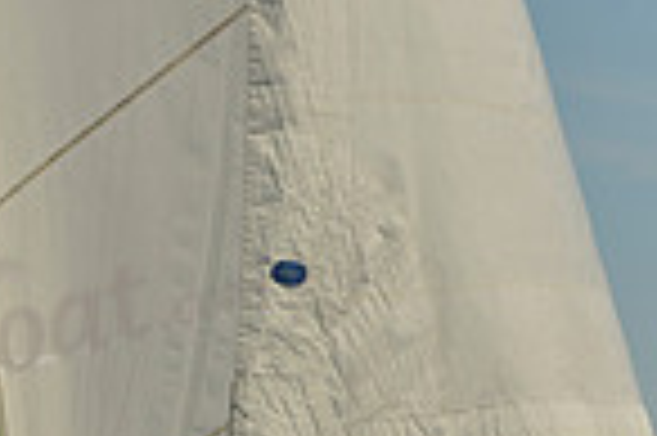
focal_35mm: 278
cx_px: -594
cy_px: 650
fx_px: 5068
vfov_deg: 4.9
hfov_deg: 7.2
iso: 200
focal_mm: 70
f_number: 7.1
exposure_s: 1/800
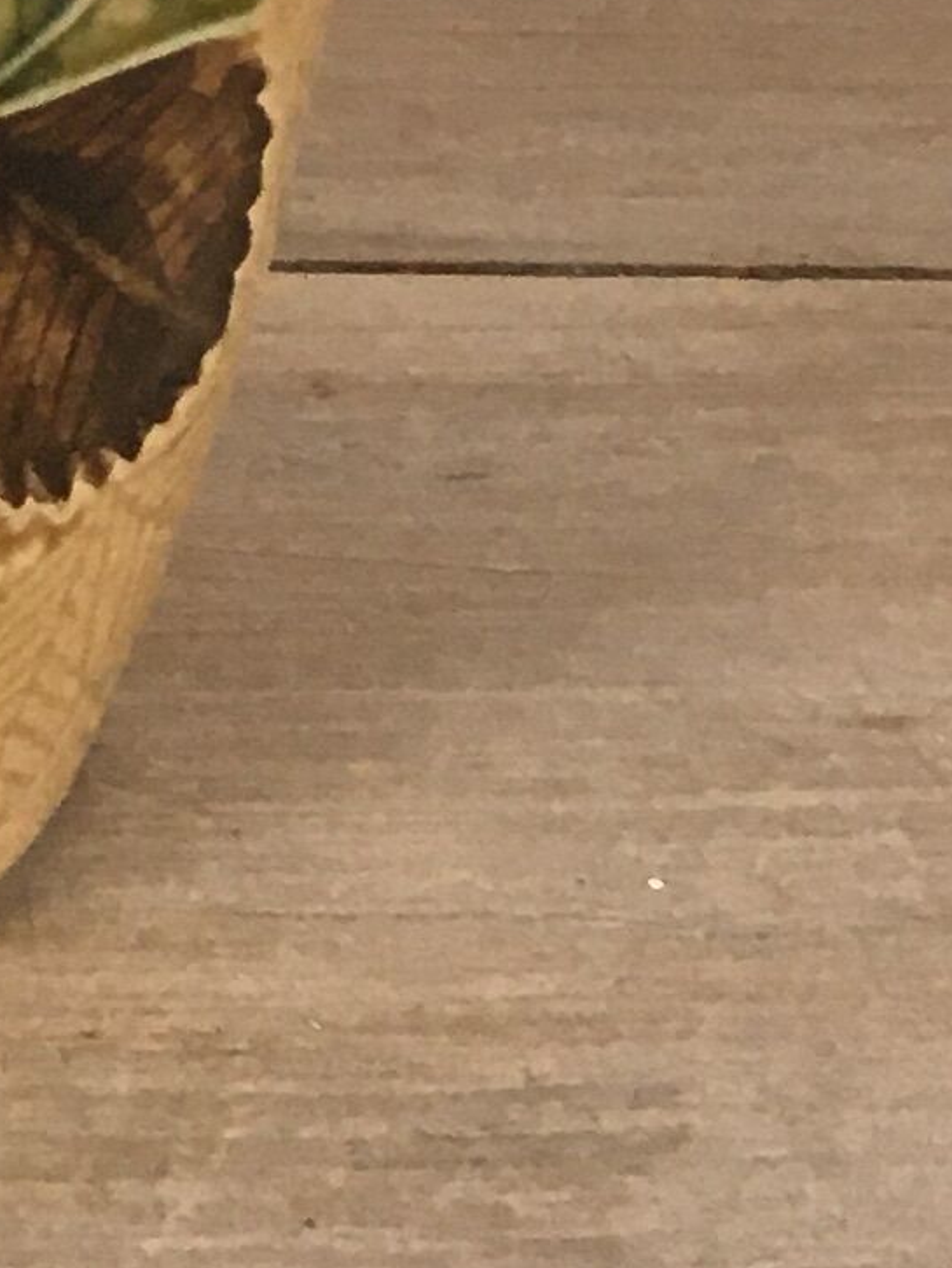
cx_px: -568
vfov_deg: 10.3
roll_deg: -0.5
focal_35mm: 161
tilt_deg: -9.3
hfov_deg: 8.9
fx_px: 5900
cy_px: -1982
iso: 50
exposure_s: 1/33
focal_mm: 4.15
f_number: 2.2
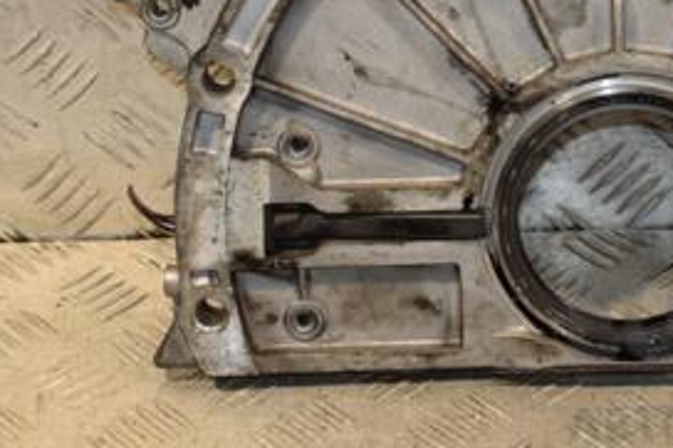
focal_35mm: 139
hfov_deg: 14.7
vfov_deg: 9.8
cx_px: 522
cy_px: -7
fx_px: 2597
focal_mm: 42
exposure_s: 1/160
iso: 800
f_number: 4.8
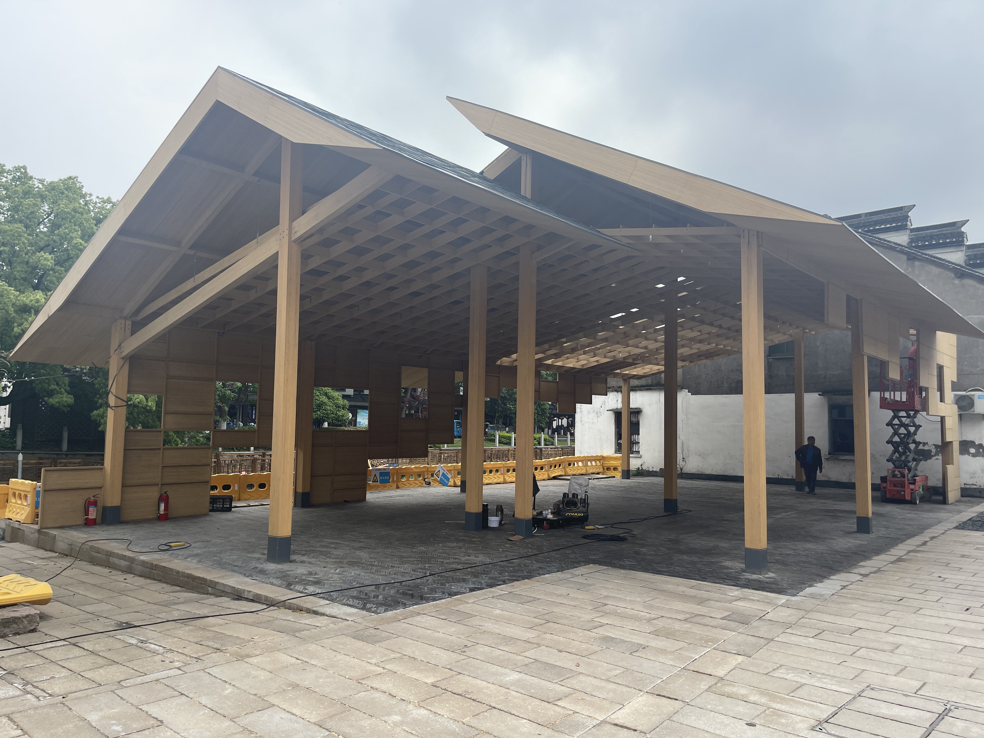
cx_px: 492
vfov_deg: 54.9
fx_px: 711
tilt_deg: +3.3
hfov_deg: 69.4
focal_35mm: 25
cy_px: 369
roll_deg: -1.3
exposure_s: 1/2387
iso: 32
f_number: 1.6
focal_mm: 5.1
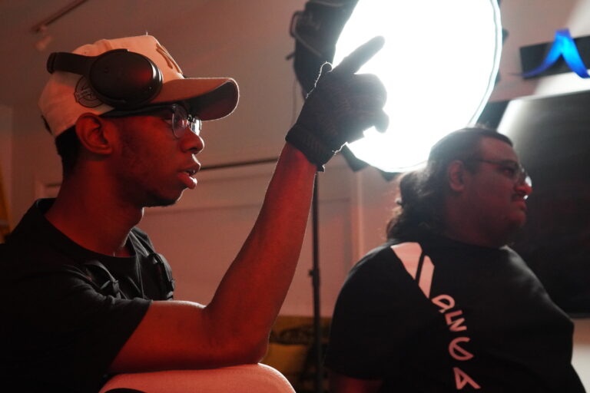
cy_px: 196
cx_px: 295
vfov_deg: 29.9
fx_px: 737
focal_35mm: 45
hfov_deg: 43.6
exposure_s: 1/160
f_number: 3.5
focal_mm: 30
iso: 5000
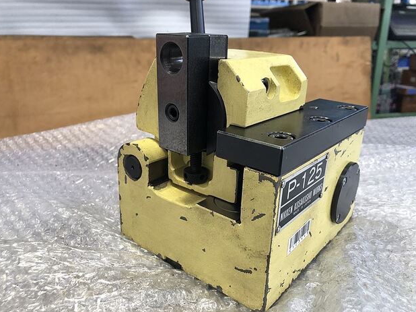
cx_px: 207
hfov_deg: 61.7
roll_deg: -0.2
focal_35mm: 29
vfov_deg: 48.2
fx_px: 348
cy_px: 154
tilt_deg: -19.9
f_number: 1.8
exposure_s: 1/25
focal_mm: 3.99
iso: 32
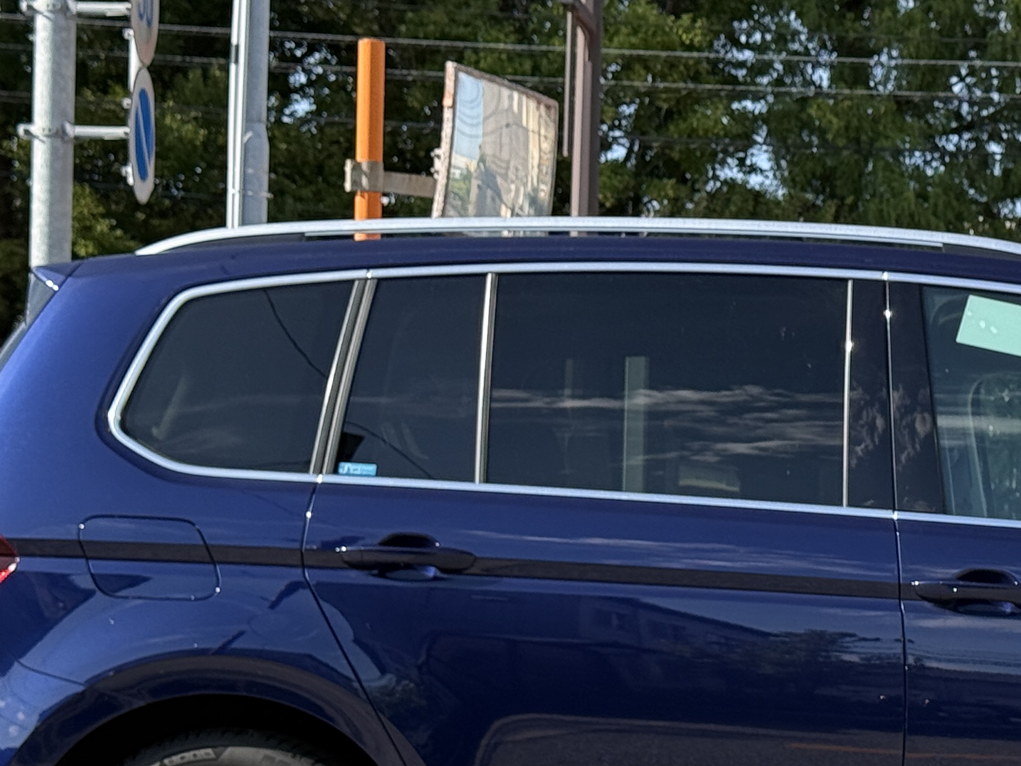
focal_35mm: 117
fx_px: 3451
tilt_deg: +1.4
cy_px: 601
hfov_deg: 16.5
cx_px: 1014
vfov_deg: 12.6
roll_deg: -1.5
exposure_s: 1/1838
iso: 64
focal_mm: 6.76
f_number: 1.78
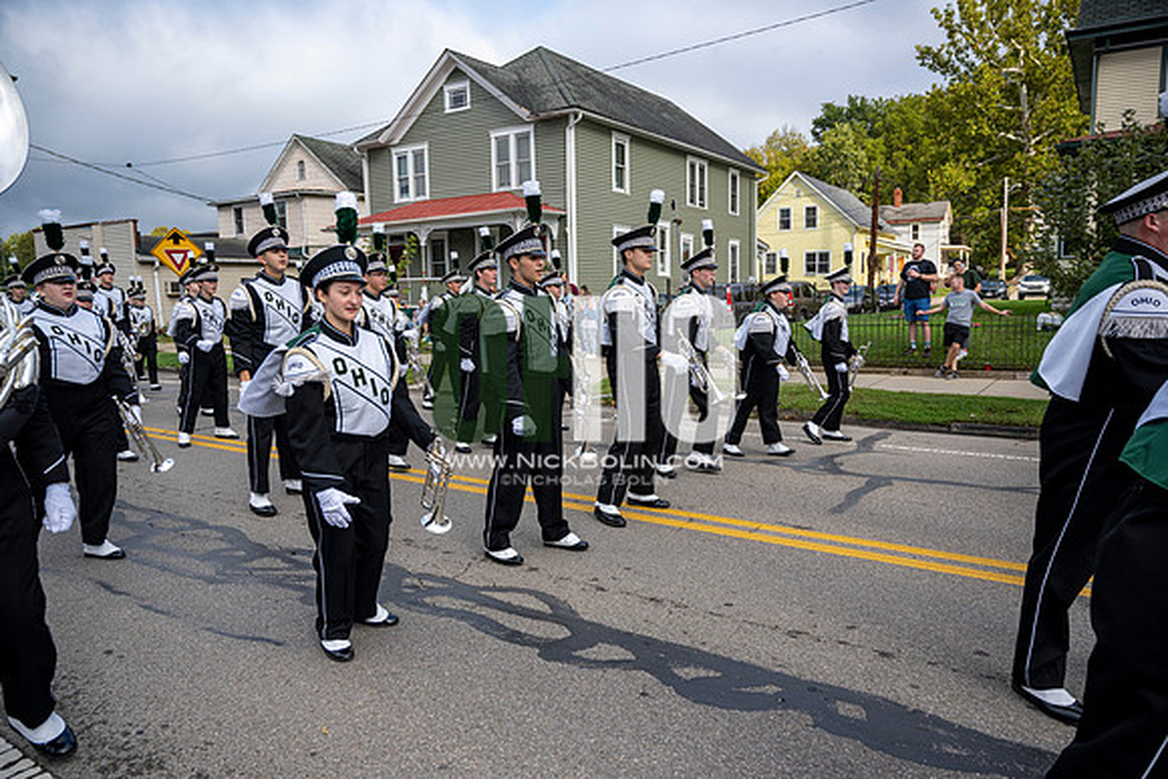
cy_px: 390
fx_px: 779
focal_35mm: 24
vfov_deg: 53.2
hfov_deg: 73.7
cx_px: 584
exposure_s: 1/1600
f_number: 4
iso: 125
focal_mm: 24
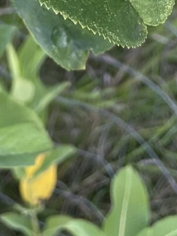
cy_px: -163
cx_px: 79
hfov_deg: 14.2
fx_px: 709
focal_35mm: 104
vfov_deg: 16.4
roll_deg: +0.9
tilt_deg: -19.8
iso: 64
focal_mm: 4.2
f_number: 1.6
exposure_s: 1/121
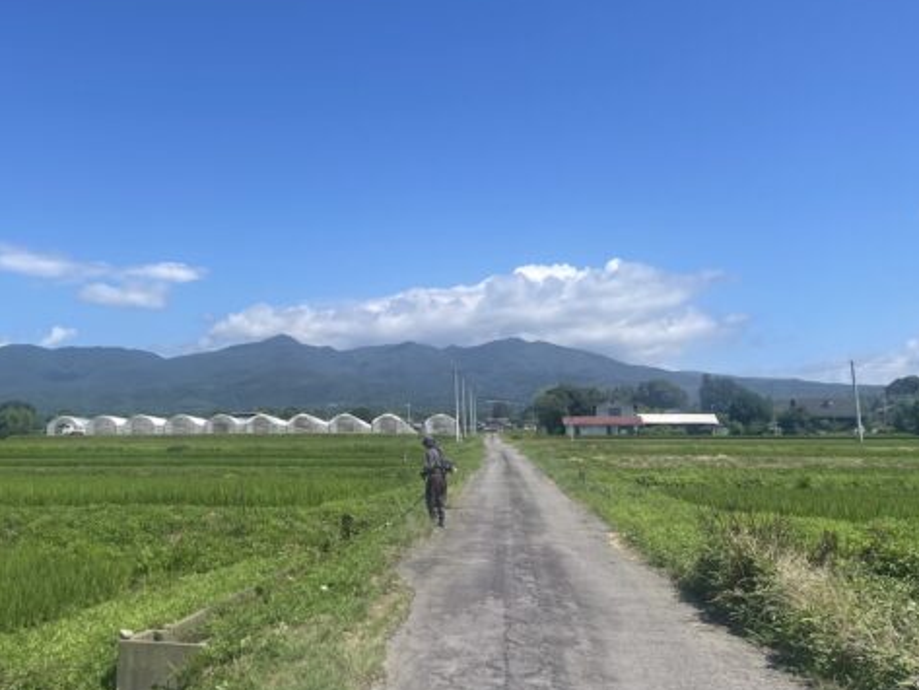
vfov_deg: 38.5
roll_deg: -1.3
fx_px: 983
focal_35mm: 37
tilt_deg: +10.6
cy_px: 263
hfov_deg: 48.8
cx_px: 272
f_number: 1.6
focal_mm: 5.1
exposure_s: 1/4348
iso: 32
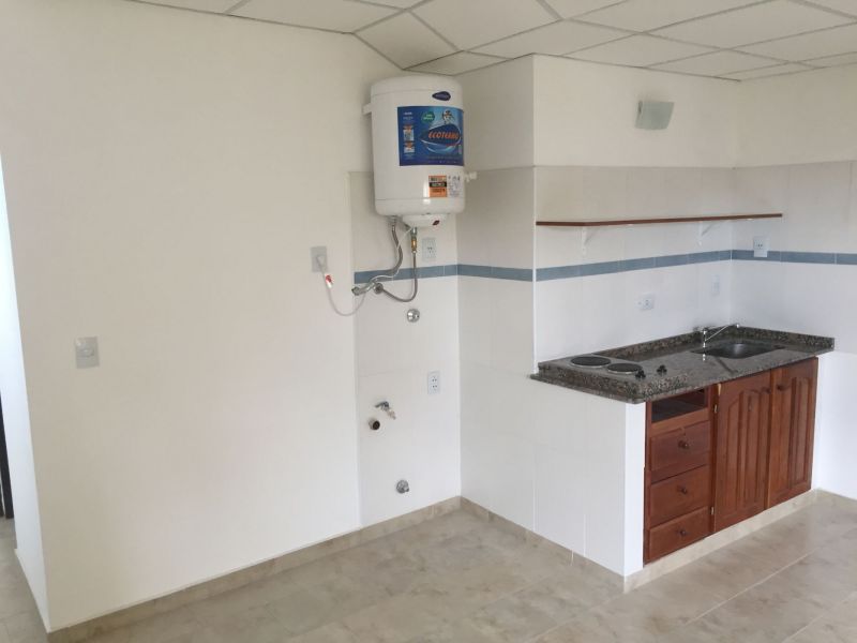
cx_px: 428
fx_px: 718
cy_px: 322
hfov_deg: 61.7
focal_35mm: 29
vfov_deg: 48.2
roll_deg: +0.4
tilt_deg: -6.9
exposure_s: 1/33
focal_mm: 4.15
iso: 50
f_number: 2.2
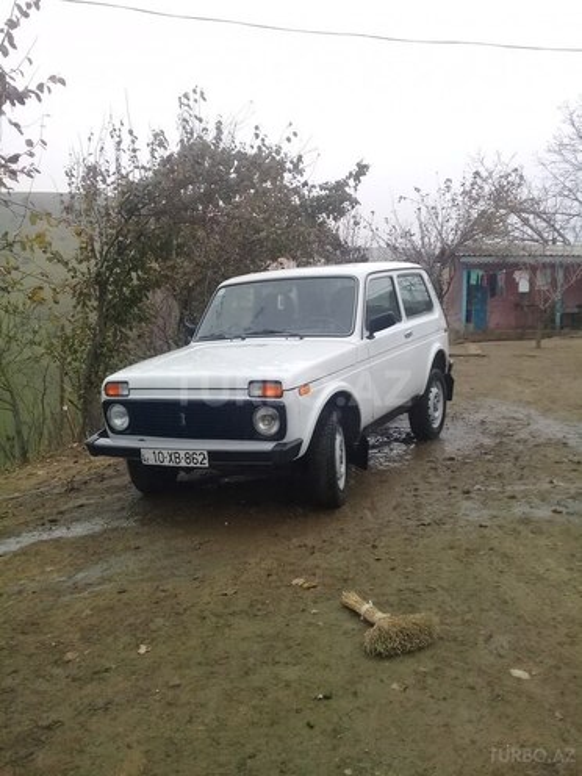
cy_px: 388
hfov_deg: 45.4
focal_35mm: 31
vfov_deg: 58.4
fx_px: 695
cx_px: 291
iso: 64
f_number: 2.2
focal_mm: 3.3
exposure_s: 1/100
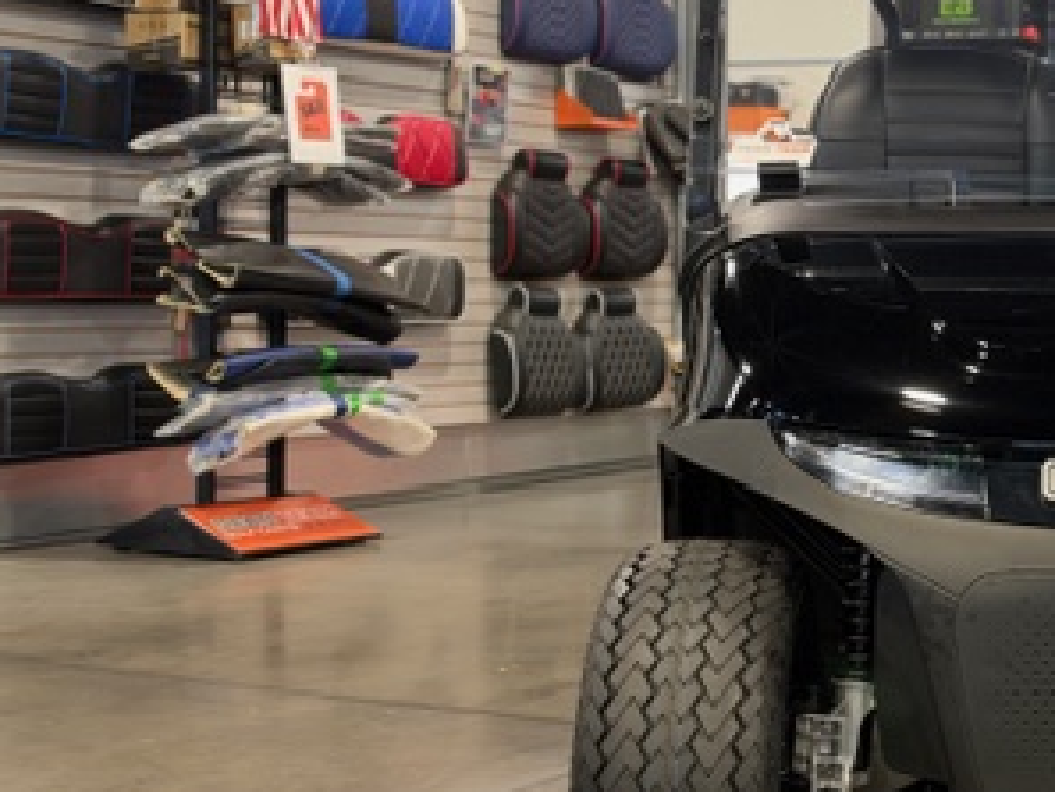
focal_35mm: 69
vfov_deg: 21.3
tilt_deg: -1.1
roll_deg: -1.0
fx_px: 2104
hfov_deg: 26.6
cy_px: 334
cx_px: 1069
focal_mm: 6.93
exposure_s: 1/60
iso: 250
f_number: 1.8
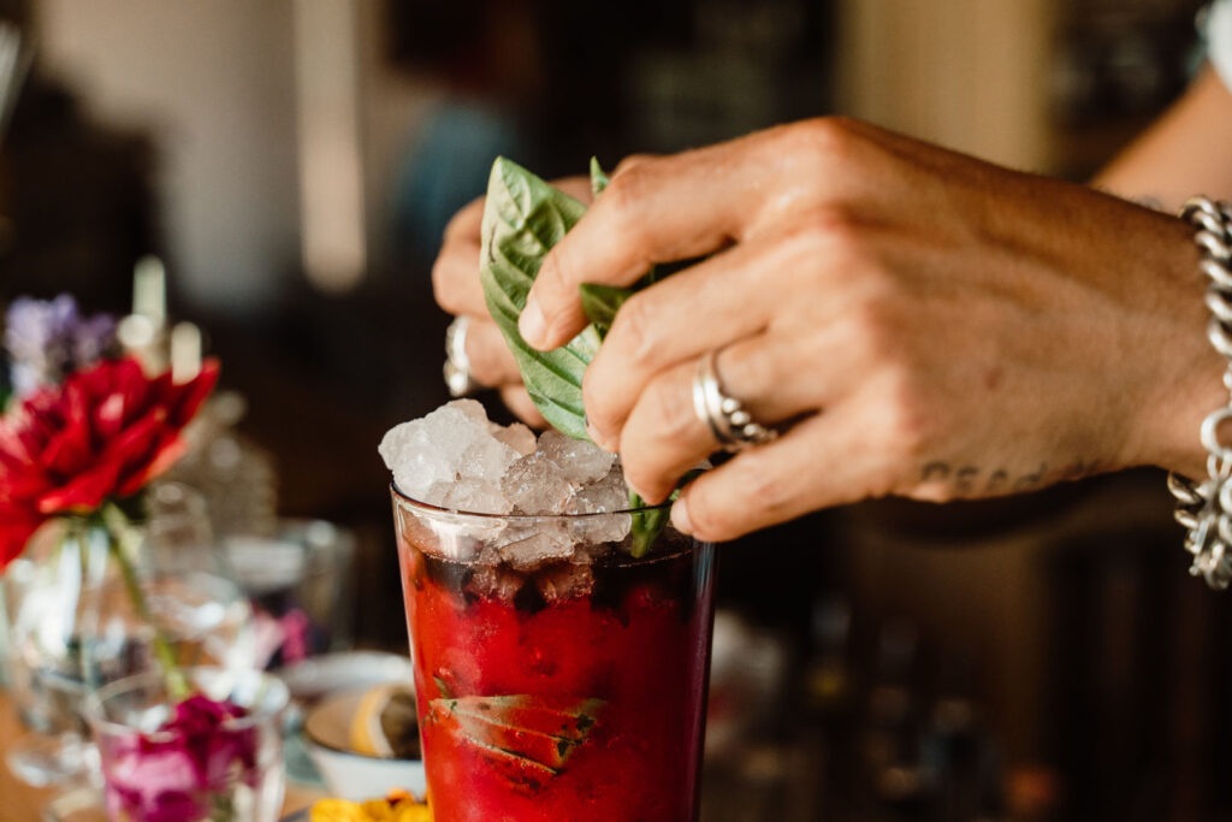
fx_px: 2396
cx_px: 616
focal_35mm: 70
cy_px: 411
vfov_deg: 19.5
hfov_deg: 28.8
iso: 800
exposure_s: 1/200
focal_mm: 70
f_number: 4.5
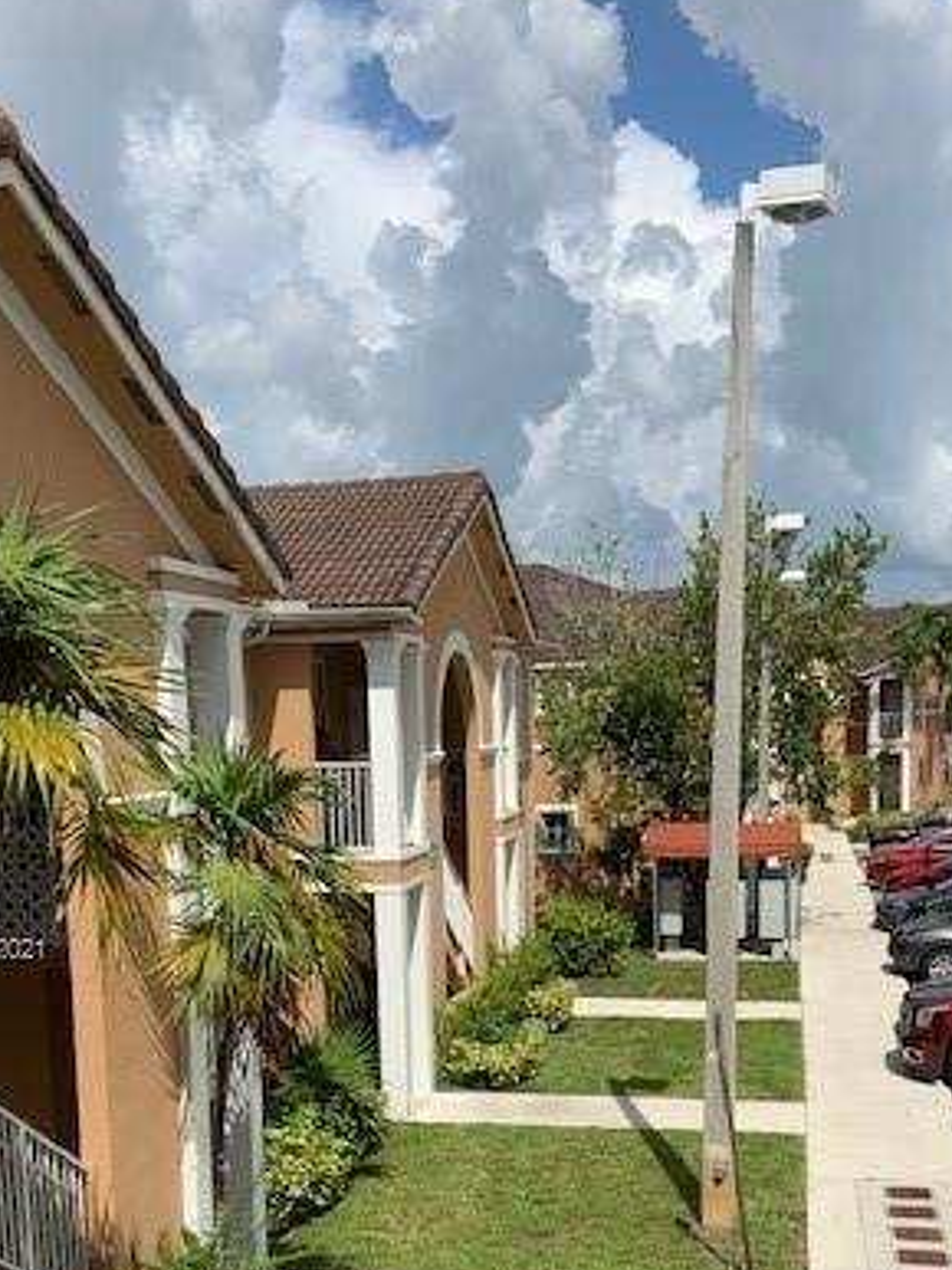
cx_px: 460
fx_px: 1578
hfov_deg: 33.6
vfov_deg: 42.5
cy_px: 952
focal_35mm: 43
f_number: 1.8
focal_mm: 4.25
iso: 25
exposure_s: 1/4274
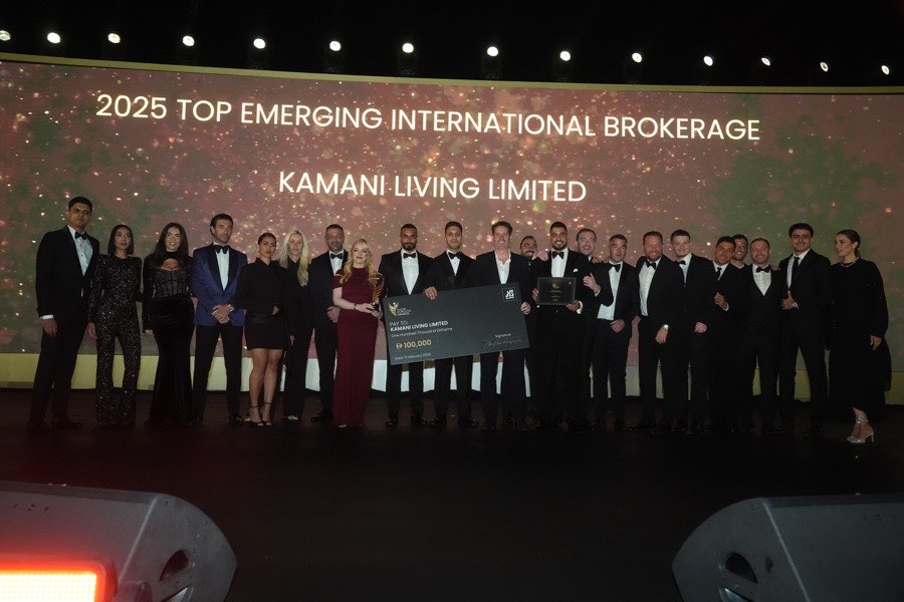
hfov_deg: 69.4
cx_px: 452
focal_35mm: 26
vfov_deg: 49.6
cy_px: 301
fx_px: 653
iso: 5000
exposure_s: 1/200
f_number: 4.5
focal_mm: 26
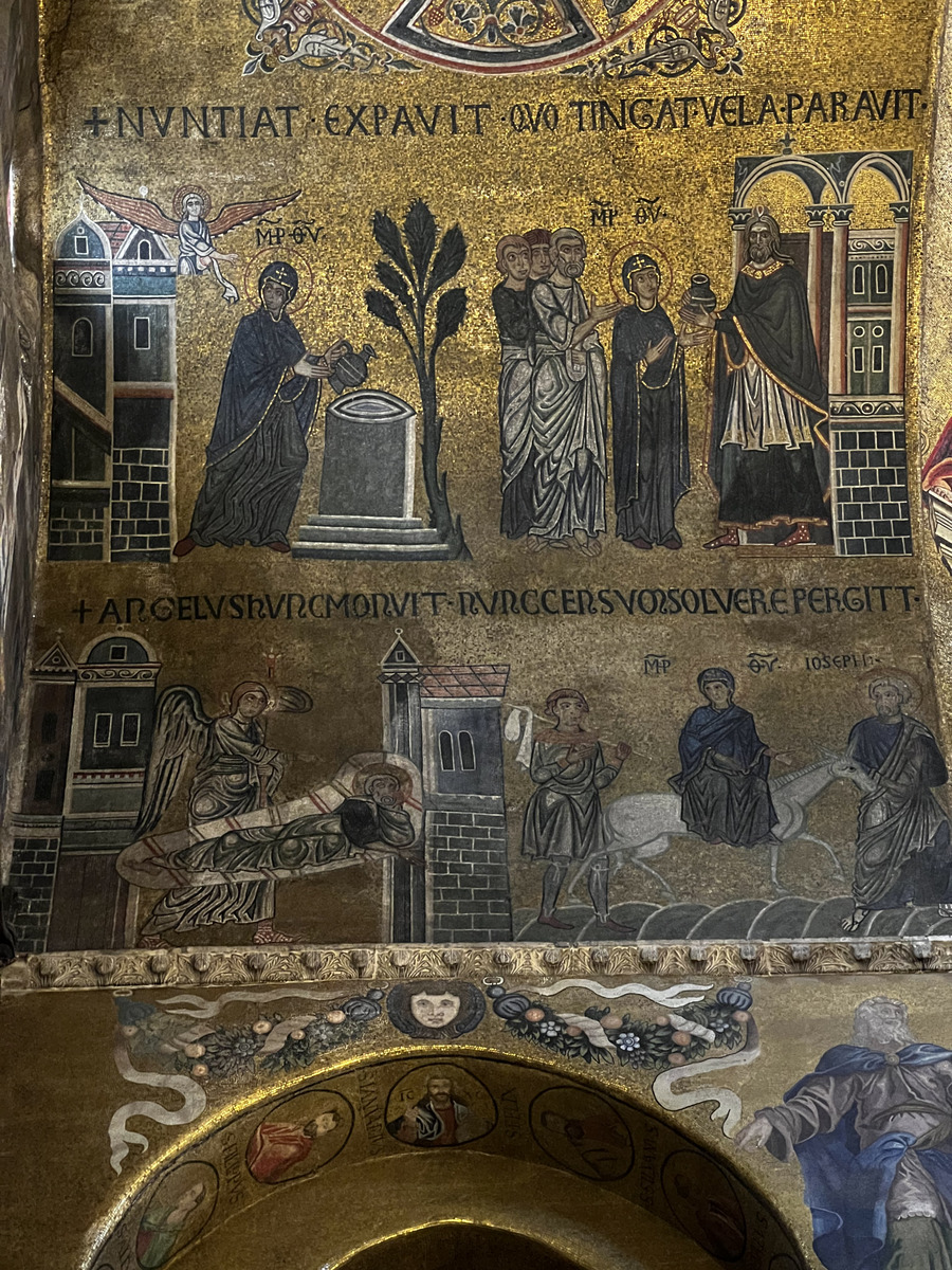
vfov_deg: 25.3
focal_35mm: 77
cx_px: 476
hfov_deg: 19.1
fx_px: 2824
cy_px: 635
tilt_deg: +52.7
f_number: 2.8
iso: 1250
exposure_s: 1/25
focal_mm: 9
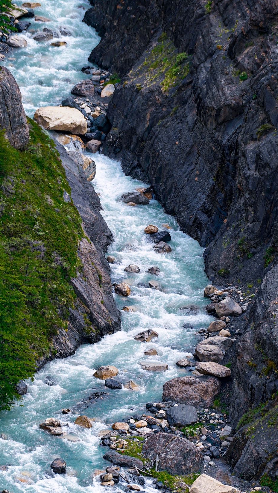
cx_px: 152
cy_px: 354
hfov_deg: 4.2
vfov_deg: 7.5
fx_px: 3786
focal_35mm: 289
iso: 100
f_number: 5
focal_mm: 178
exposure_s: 1/320
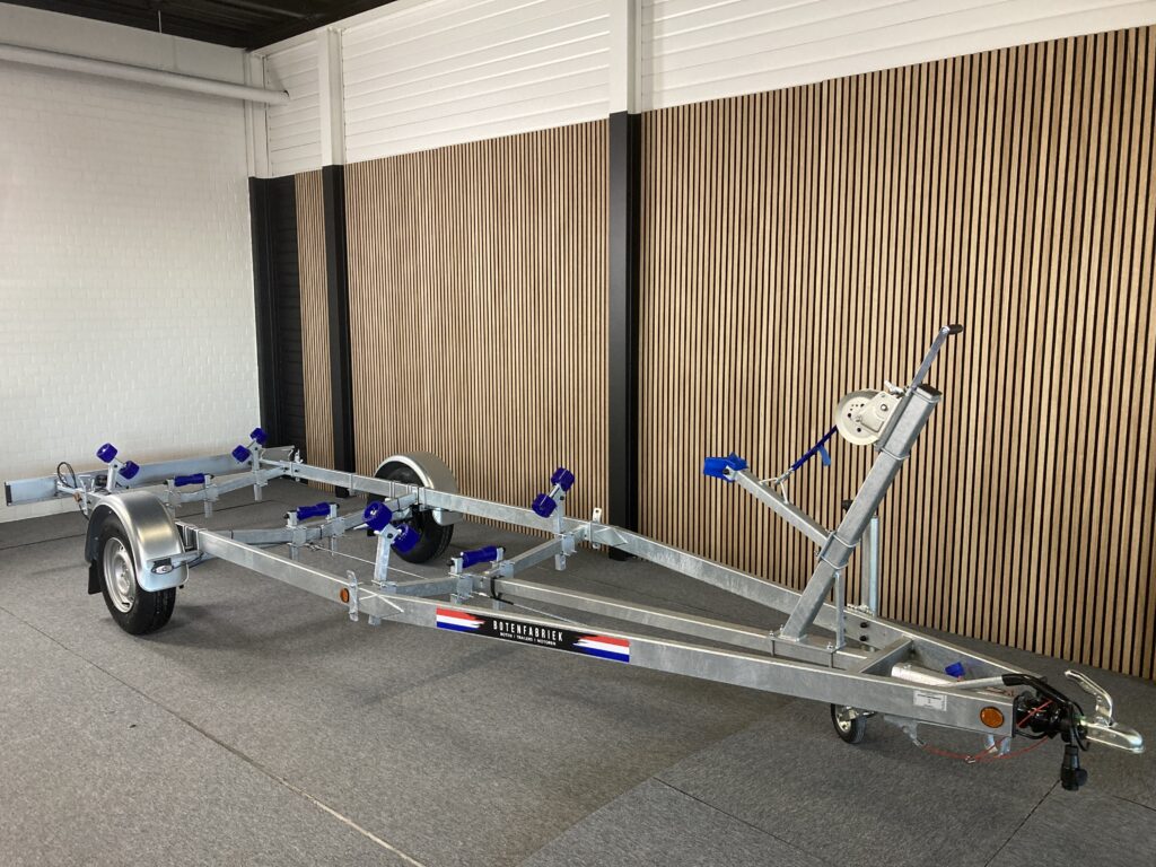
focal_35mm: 28
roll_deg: +0.2
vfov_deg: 49.7
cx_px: 578
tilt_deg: -7.5
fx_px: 935
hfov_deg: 63.4
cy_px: 434
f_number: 1.8
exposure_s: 1/50
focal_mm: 3.99
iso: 200
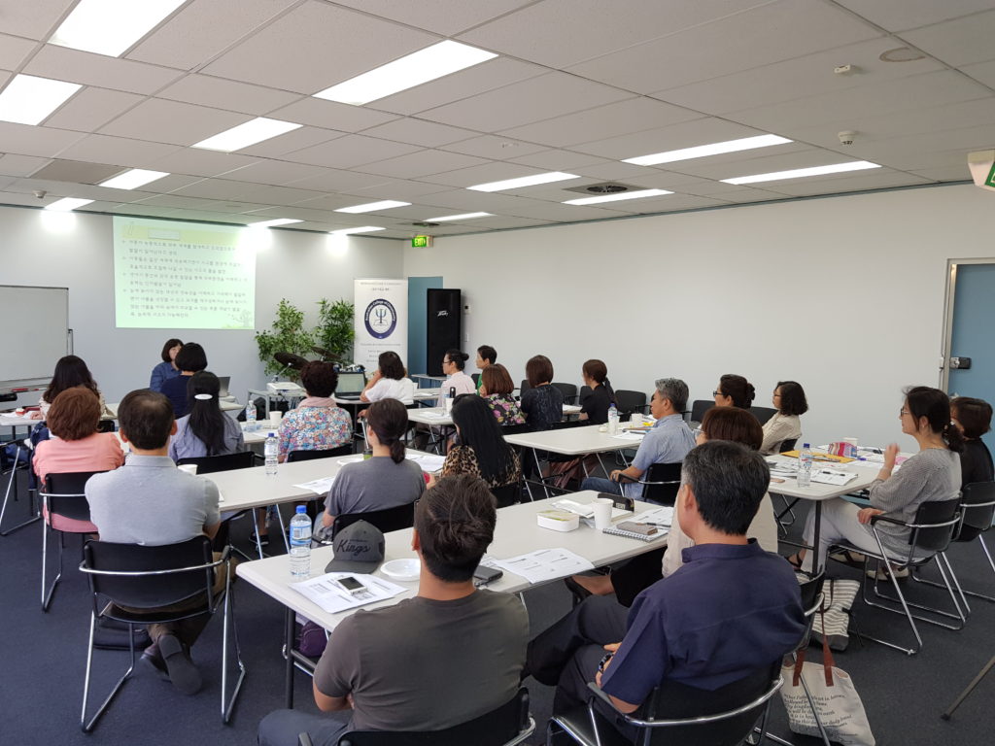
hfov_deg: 67.3
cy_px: 373
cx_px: 498
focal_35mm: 26
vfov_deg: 53.1
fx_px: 747
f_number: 1.7
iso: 64
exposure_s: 1/50
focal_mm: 4.3
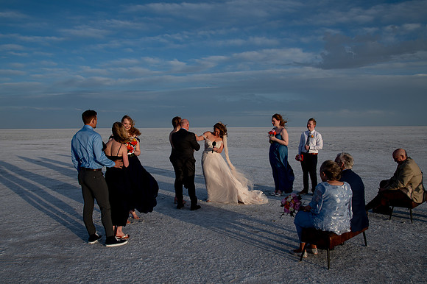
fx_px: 390
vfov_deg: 40.0
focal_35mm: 33
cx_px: 197
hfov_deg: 57.3
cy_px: 153
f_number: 8
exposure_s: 1/400
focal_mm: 30
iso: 200
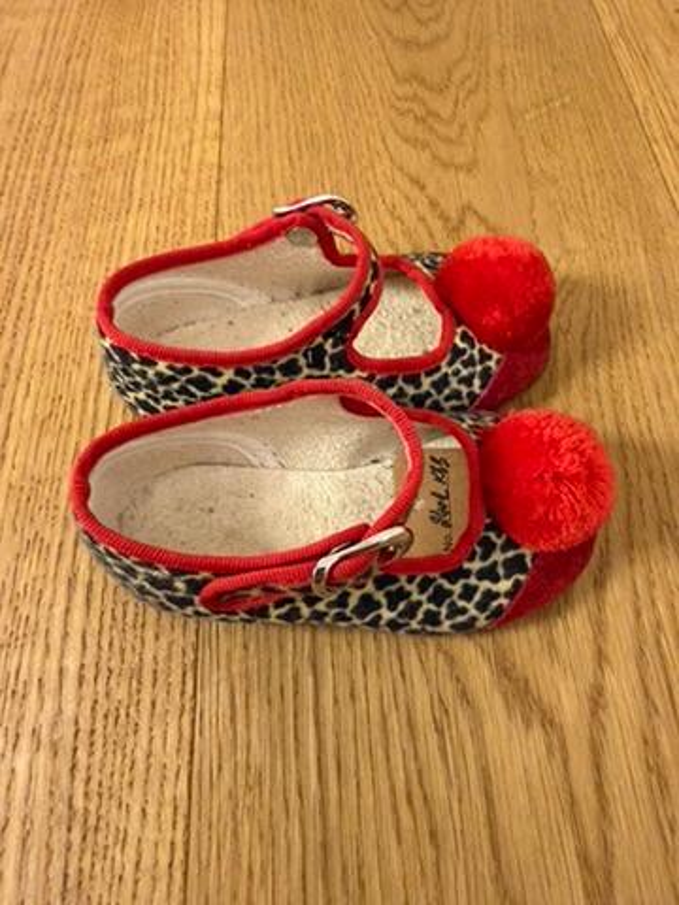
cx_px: 340
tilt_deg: -61.6
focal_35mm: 24
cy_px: 452
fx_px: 628
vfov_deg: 71.6
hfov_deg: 56.8
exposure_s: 1/50
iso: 640
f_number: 2.2
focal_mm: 2.22
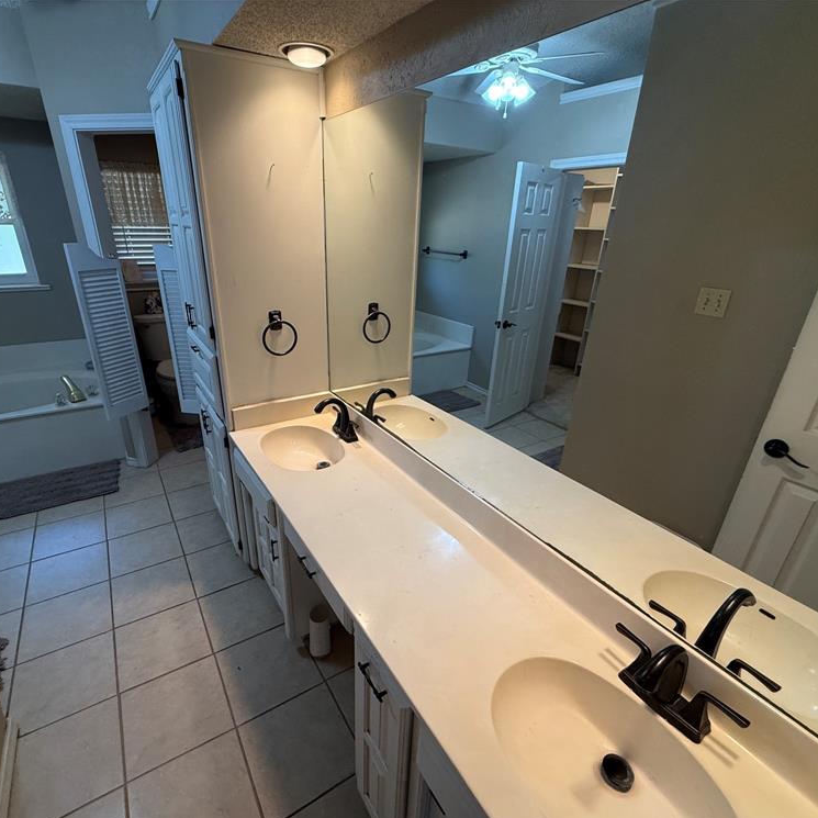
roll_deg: -1.5
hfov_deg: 83.9
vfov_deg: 83.9
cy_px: 421
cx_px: 389
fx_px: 454
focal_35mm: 17
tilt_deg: -23.7
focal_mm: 2.22
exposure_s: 1/120
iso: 250
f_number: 2.2
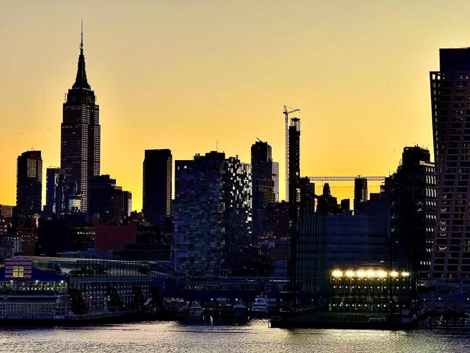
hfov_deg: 16.4
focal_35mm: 120
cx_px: 235
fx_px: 1629
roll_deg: -0.5
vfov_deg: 12.3
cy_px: 176
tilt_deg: +4.3
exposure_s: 1/164
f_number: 2.8
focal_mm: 15.66
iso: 50
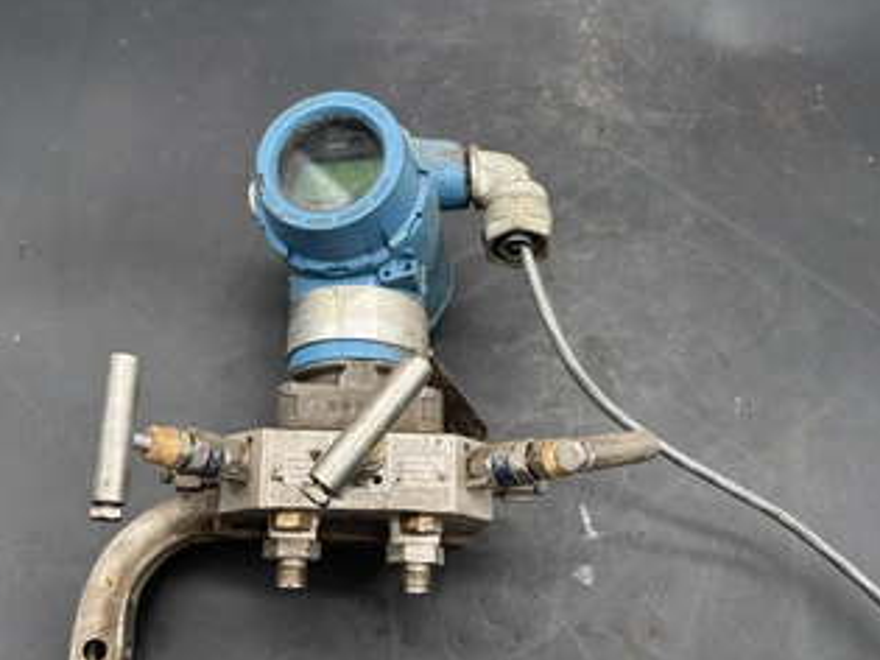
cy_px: 414
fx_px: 839
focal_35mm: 33
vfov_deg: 42.6
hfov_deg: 54.8
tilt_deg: -67.3
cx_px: 332
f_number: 1.6
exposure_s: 1/126
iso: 40
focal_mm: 5.96
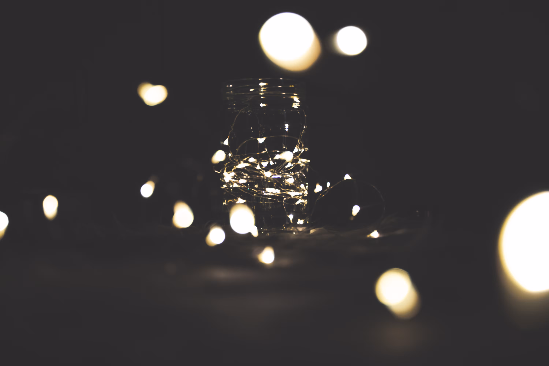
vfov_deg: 18.2
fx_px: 1144
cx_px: 274
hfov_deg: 27.0
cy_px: 183
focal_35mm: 75
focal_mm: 50
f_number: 4.8
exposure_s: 1/50
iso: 800
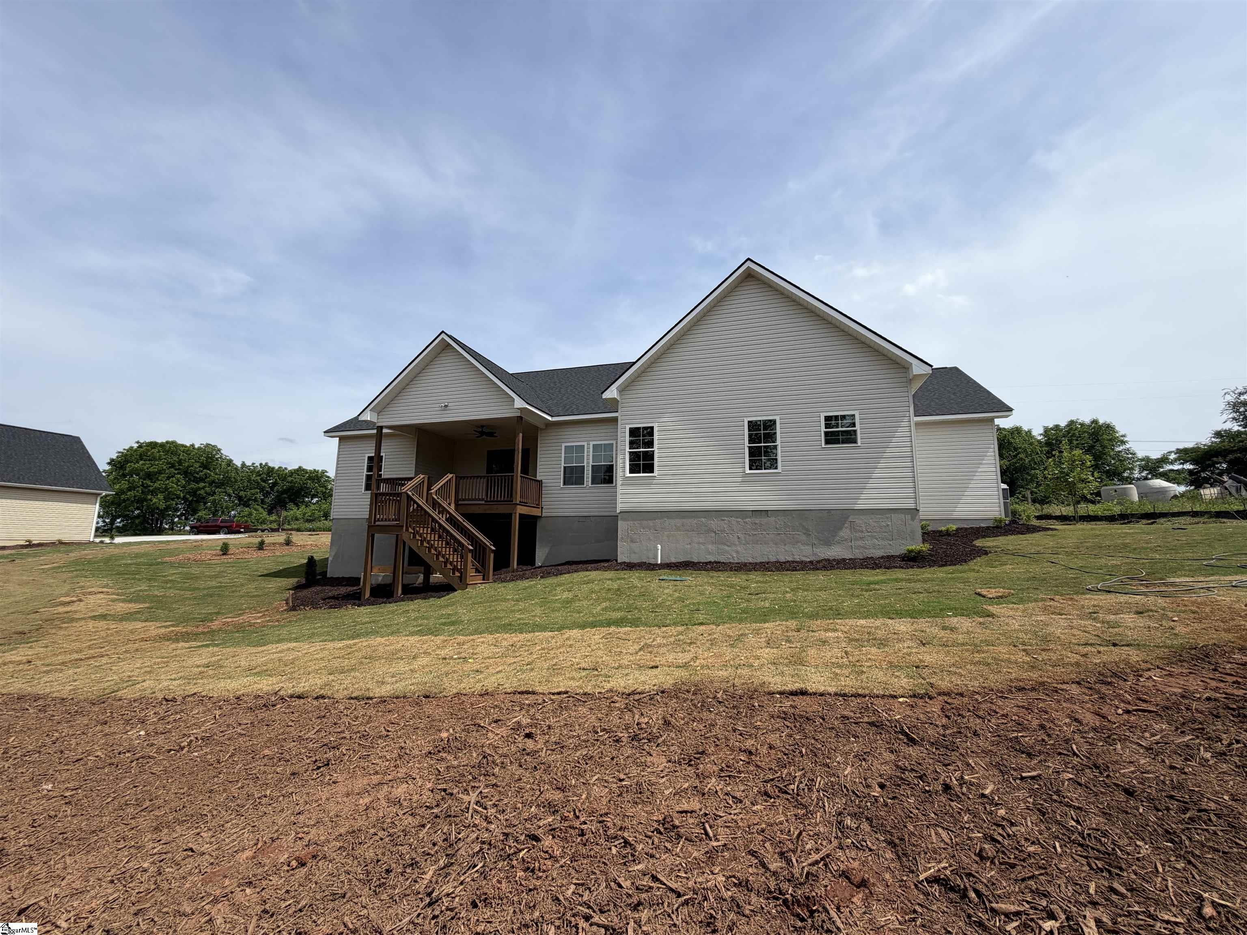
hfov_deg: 102.1
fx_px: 504
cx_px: 624
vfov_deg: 85.7
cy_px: 468
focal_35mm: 14
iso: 20
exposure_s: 1/1167
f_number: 2.2
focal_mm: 2.22
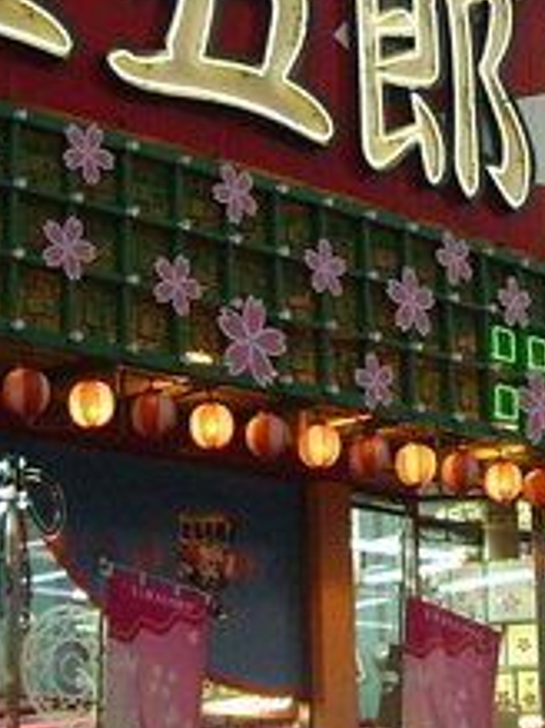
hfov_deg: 17.8
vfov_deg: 23.5
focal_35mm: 82
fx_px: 1723
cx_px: 116
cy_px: 133
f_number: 2.6
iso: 160
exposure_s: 1/80
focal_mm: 5.8
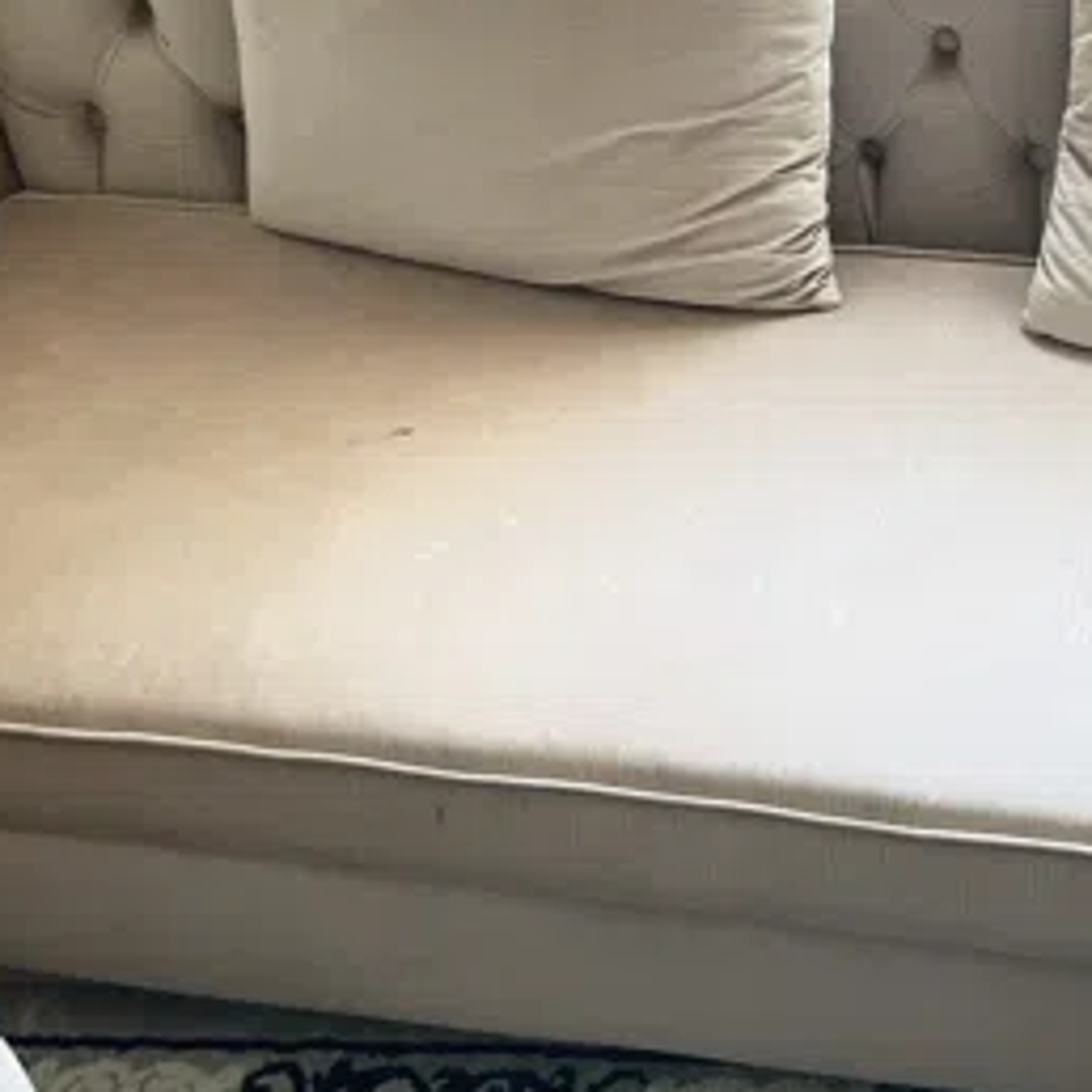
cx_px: 990
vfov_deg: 29.4
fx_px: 2034
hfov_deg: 28.8
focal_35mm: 57
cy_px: 220
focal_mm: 4.2
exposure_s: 1/60
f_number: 1.6
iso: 500
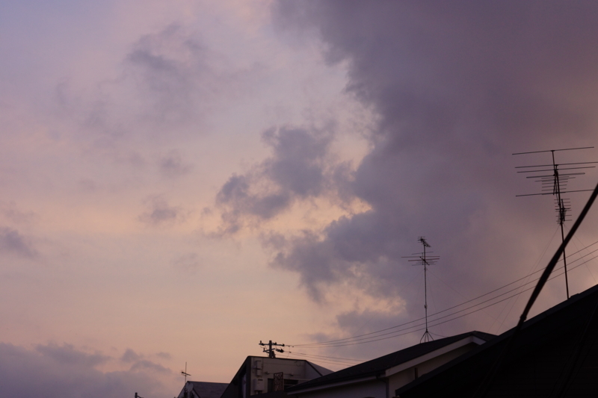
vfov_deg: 25.7
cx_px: 299
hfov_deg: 37.9
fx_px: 872
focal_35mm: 52
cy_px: 199
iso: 250
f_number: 5
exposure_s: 1/60
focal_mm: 35
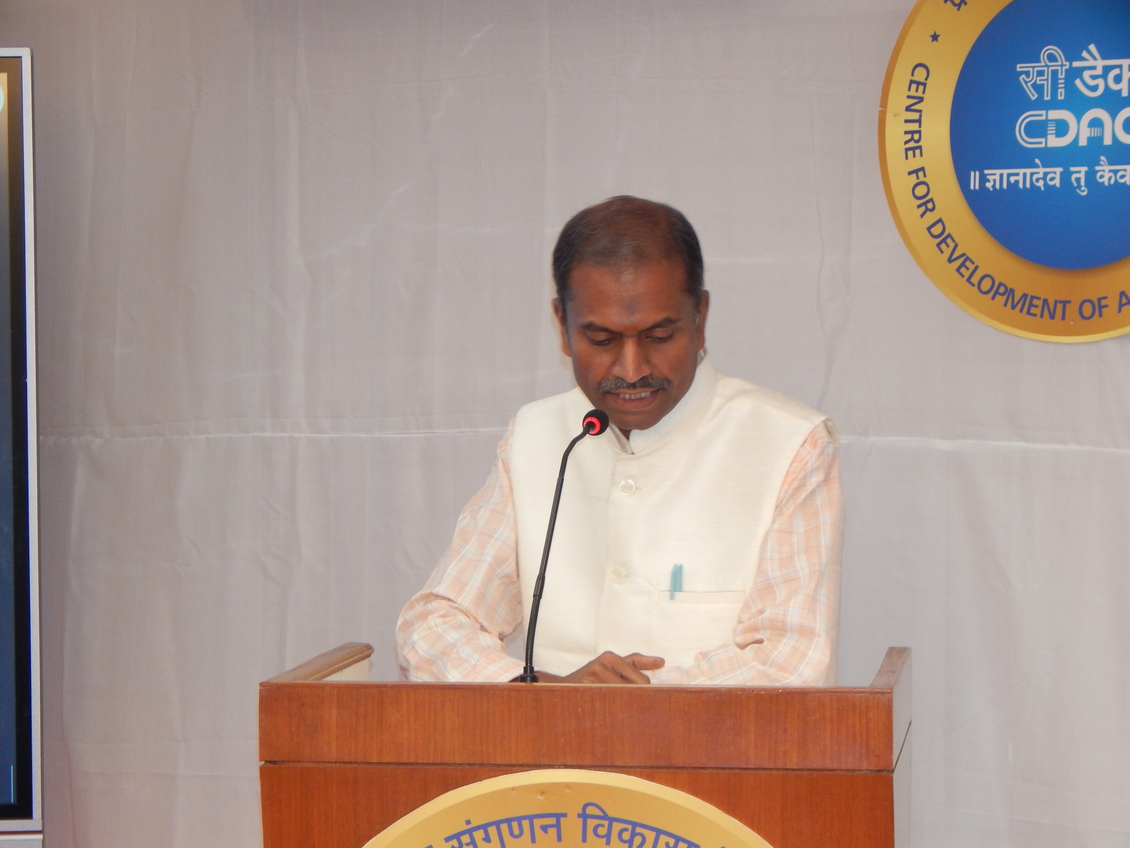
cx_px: 565
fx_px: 3721
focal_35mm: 114
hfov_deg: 17.3
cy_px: 424
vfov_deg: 13.0
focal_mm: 20.5
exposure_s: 1/30
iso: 320
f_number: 4.6
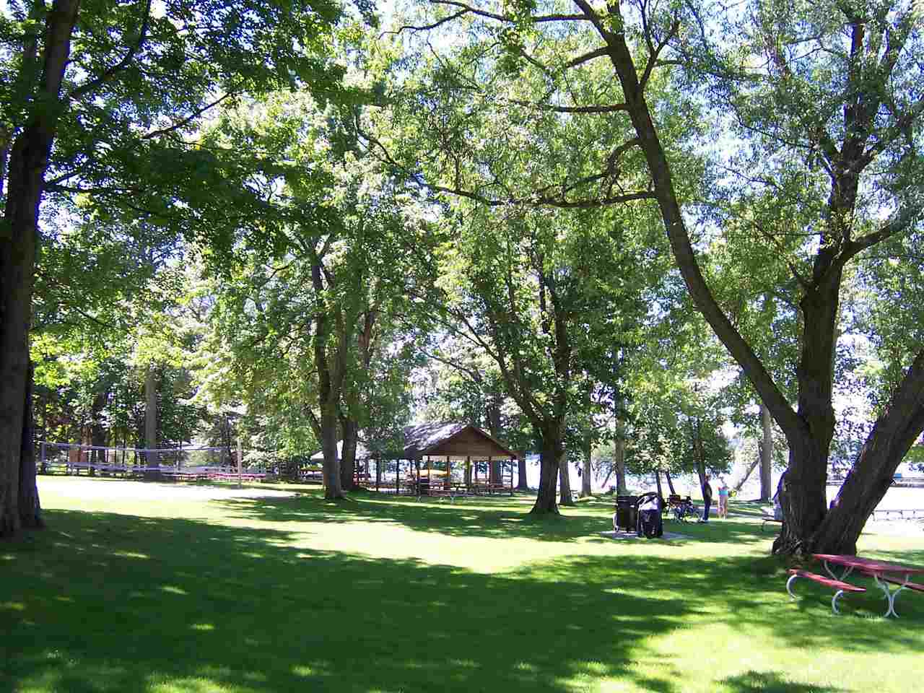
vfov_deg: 39.7
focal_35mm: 36
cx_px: 462
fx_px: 961
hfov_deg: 51.4
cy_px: 346
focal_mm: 5.6
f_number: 3.4
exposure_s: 1/125
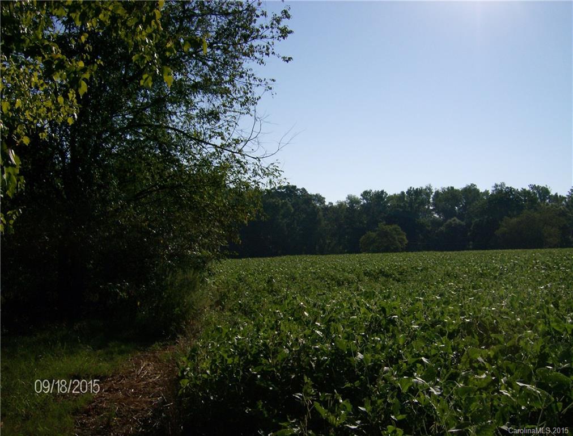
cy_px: 218
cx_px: 286
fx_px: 599
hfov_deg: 51.1
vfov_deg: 40.0
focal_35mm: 36
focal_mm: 6
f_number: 4.7
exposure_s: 1/2000
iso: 100
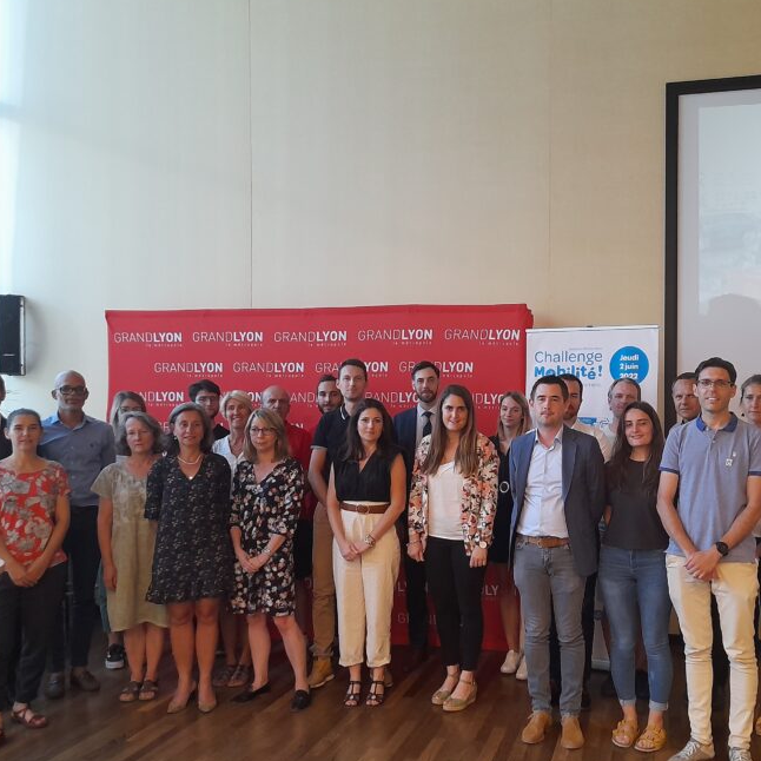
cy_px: 417
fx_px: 871
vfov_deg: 47.2
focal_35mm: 35
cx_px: 478
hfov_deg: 46.8
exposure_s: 1/50
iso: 250
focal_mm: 4.6
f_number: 2
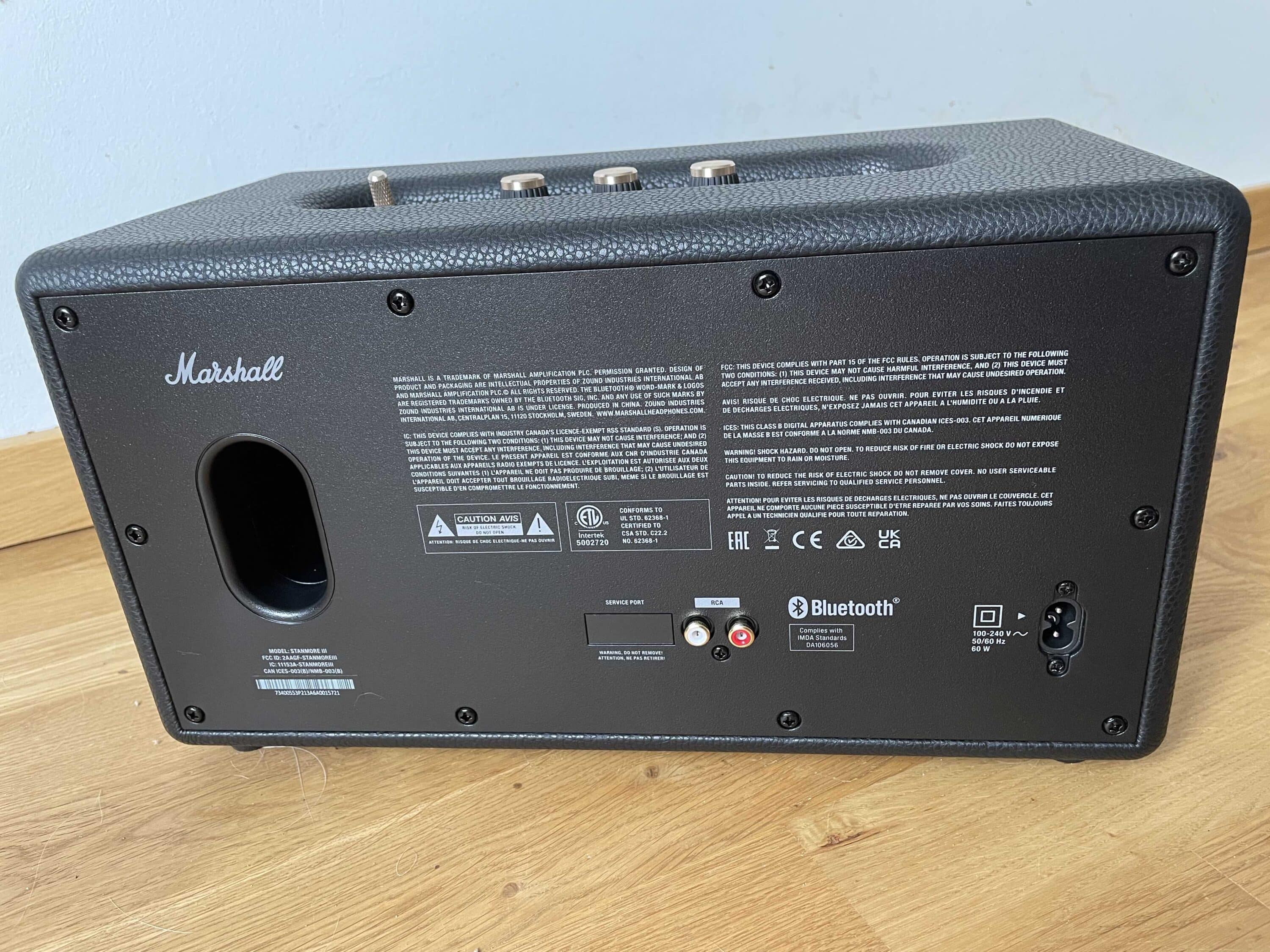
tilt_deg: -23.3
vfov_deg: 53.1
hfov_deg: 67.3
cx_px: 635
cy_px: 476
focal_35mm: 26
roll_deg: +5.8
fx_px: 954
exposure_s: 1/60
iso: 200
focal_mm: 4.2
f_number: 1.6
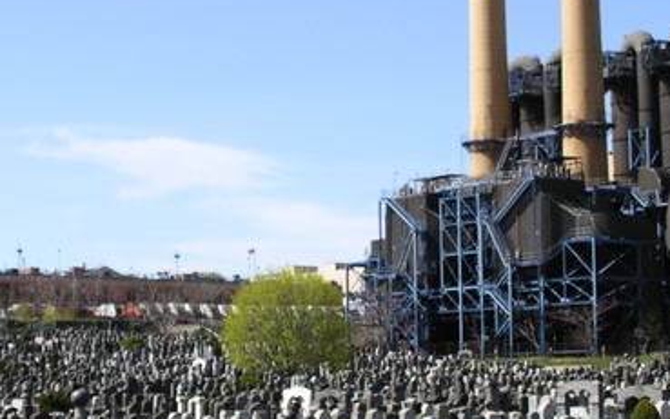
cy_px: 254
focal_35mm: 91
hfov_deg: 22.8
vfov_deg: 14.4
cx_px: 312
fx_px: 1662
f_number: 4.1
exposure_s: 1/433
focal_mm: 10.2
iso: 50
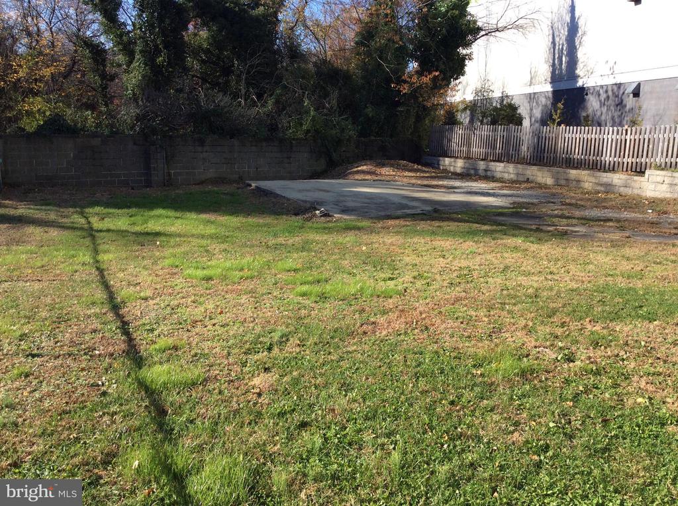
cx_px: 339
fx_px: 626
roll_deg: -1.6
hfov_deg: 56.9
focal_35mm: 32
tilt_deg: -12.2
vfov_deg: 44.1
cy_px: 253
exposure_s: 1/752
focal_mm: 3.3
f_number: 2.4
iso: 32
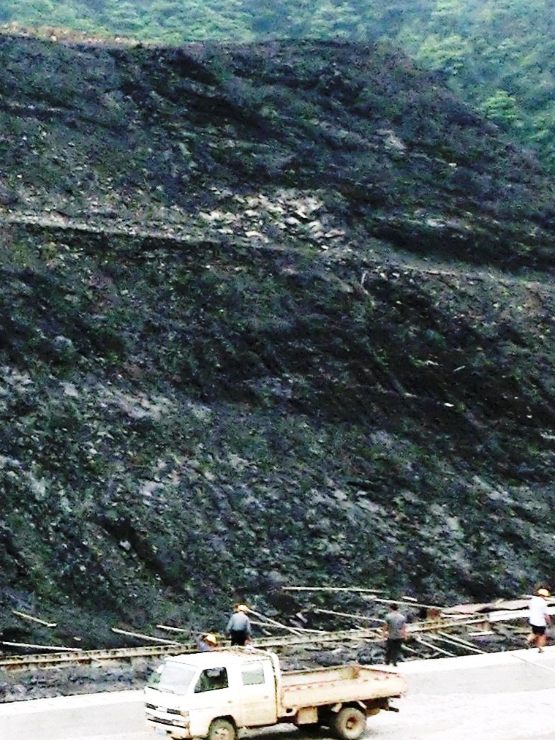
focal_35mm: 33
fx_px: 705
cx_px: 398
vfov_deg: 55.4
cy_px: 366
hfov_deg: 42.0
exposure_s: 1/125
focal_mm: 4.24
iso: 125
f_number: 3
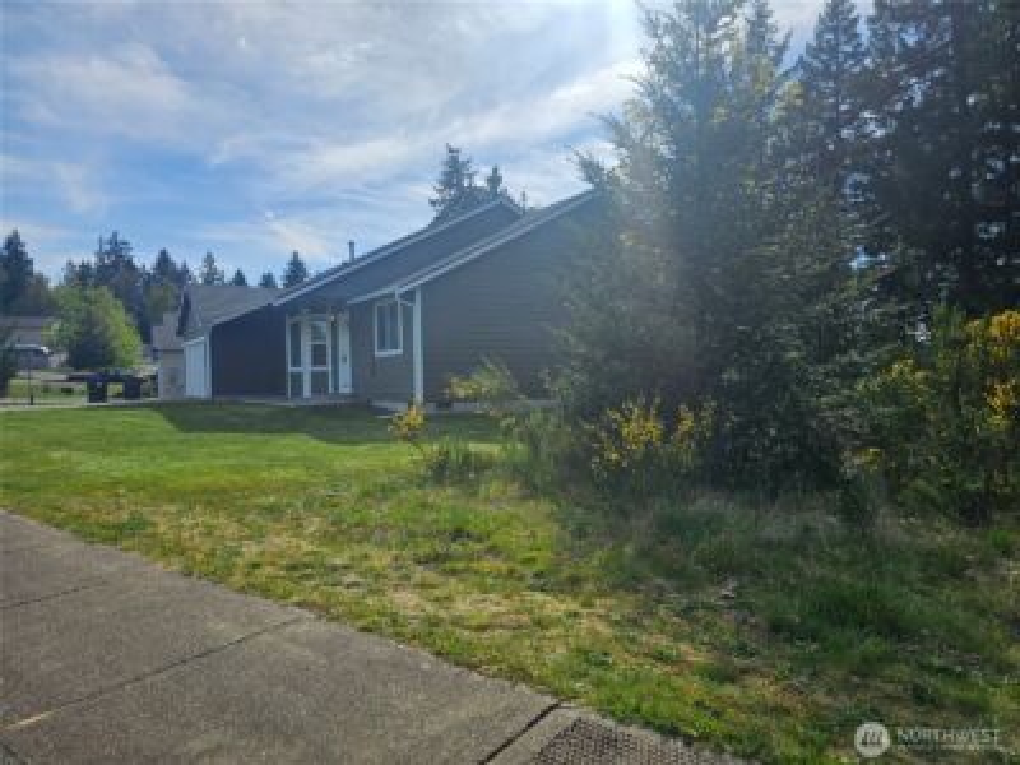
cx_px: 510
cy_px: 382
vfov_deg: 58.9
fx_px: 678
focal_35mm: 23
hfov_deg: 73.9
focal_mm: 6.3
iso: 10
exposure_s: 1/1050
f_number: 1.7
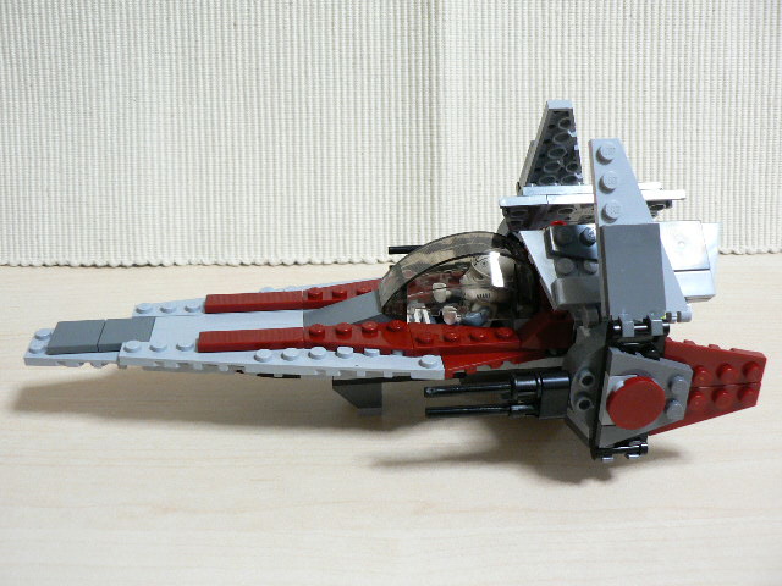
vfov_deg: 39.7
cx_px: 391
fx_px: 813
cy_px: 293
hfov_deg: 51.4
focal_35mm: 36
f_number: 2.8
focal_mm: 6
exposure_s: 1/15
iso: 200
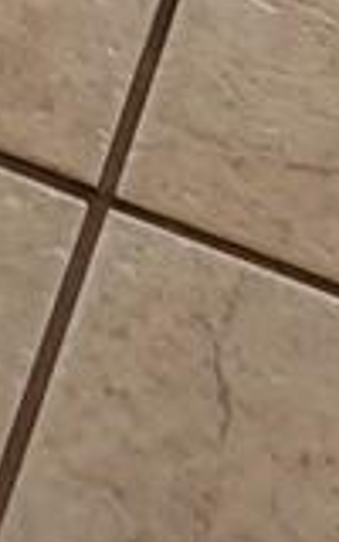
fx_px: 2040
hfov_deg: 8.3
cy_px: -1443
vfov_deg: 8.9
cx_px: -624
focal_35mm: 138
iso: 64
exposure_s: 1/60
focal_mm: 2.2
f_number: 2.2
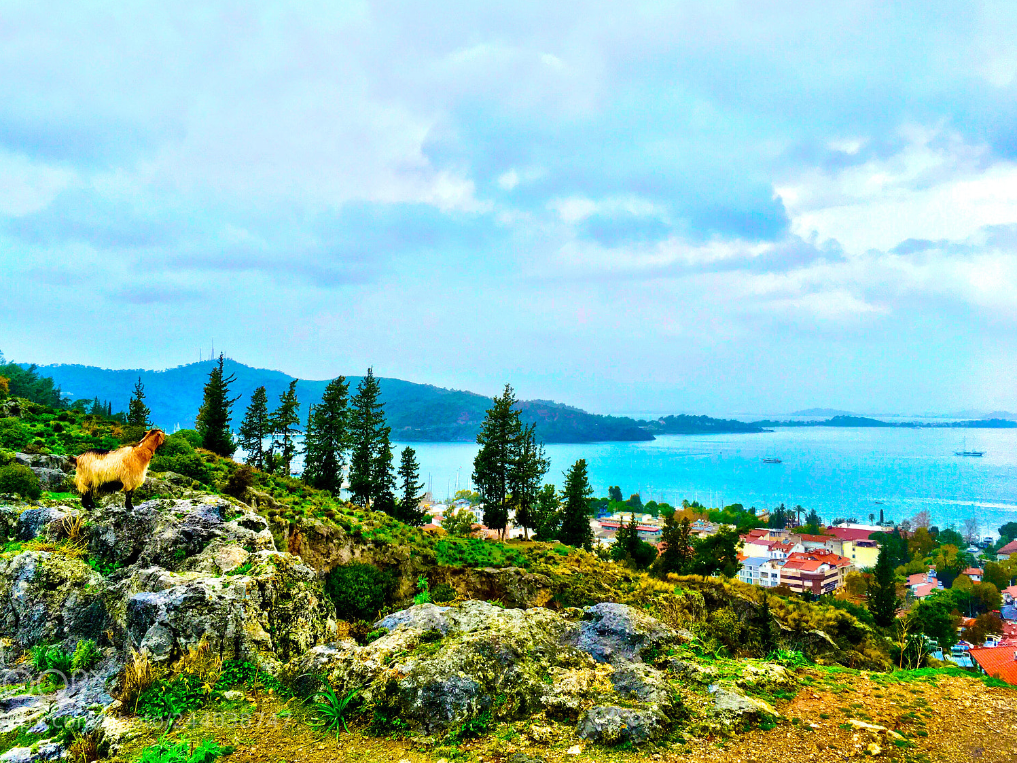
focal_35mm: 31
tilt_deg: +2.2
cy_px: 366
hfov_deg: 58.3
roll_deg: -0.1
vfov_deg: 45.4
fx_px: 911
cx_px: 480
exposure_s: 1/100
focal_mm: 4.15
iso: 40
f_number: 2.2
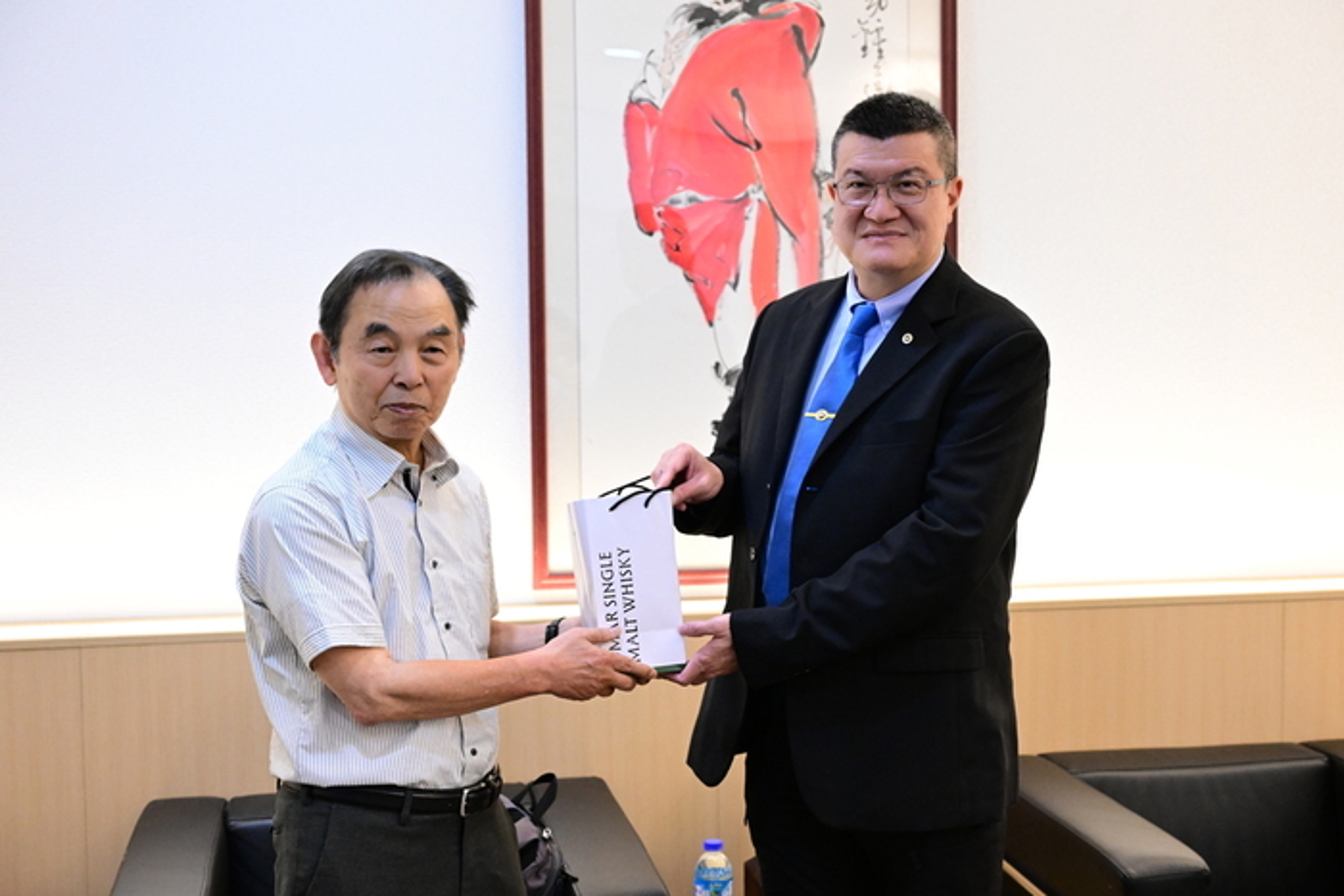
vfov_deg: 28.7
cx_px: 672
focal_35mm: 47
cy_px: 448
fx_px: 1755
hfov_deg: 41.9
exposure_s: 1/160
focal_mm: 47
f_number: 4
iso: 5000
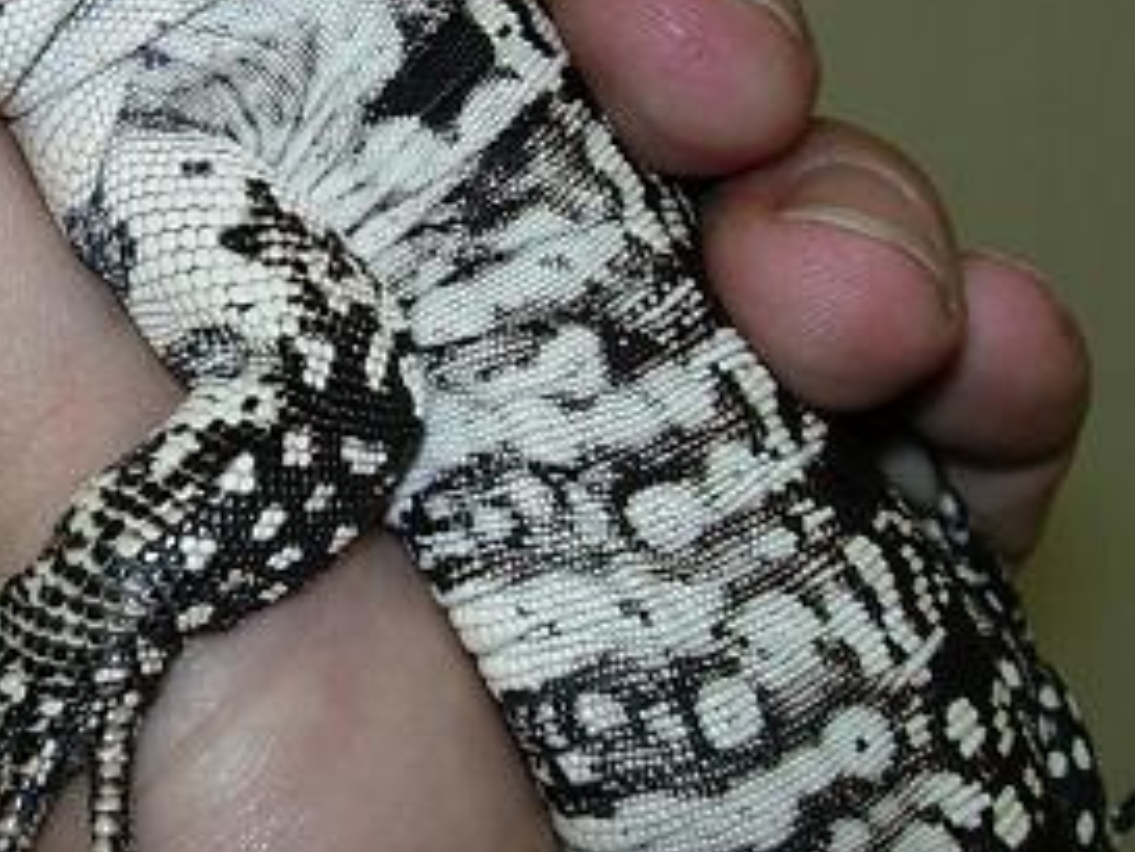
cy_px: 204
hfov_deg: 21.5
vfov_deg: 16.5
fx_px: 2919
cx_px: 104
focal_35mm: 89
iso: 79
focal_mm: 7.8
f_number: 4.8
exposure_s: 1/32
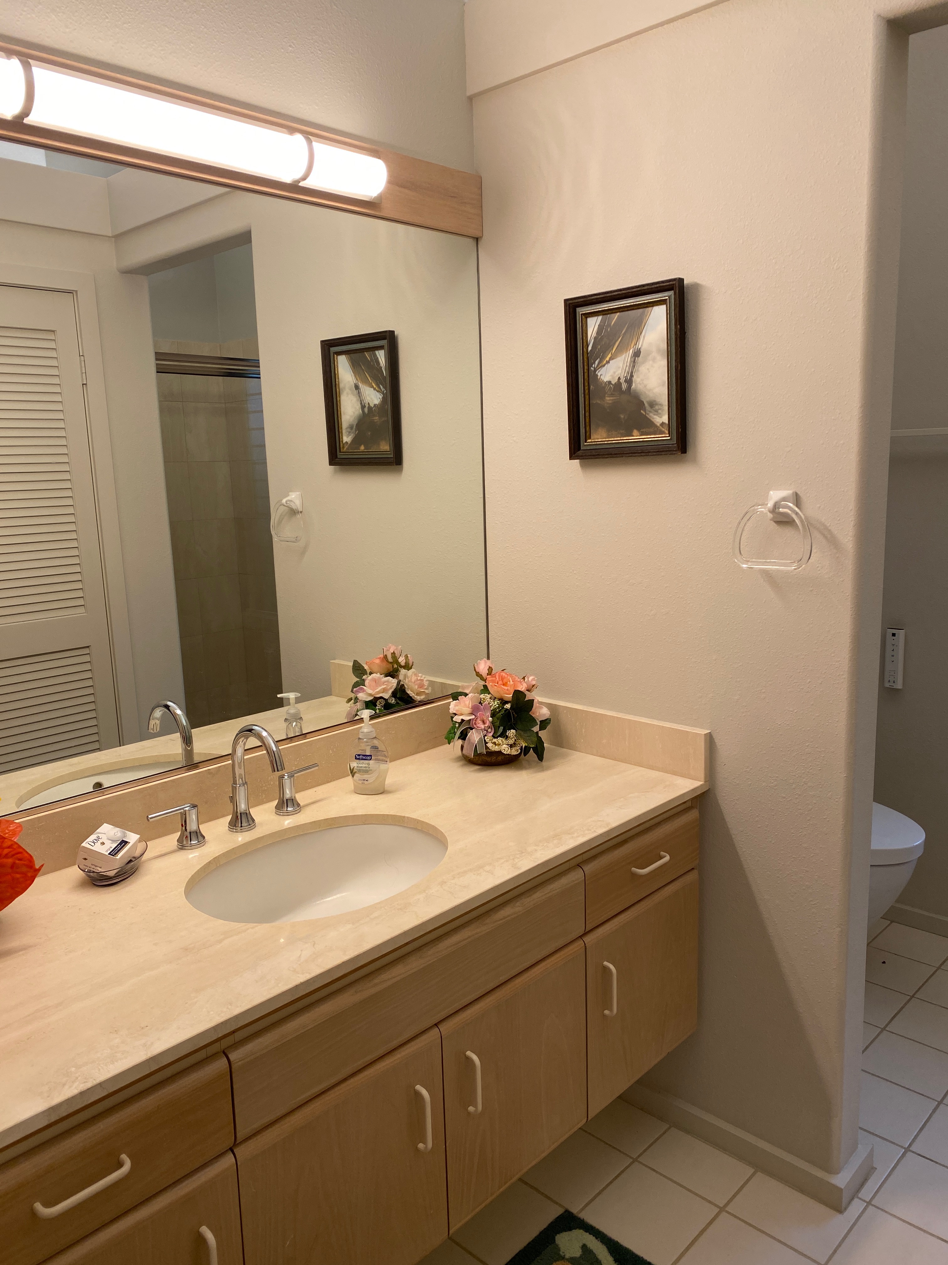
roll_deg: +1.0
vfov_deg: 67.3
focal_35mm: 26
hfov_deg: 53.1
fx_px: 949
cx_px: 474
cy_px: 632
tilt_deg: -9.8
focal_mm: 4.25
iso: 80
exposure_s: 1/120
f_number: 1.8
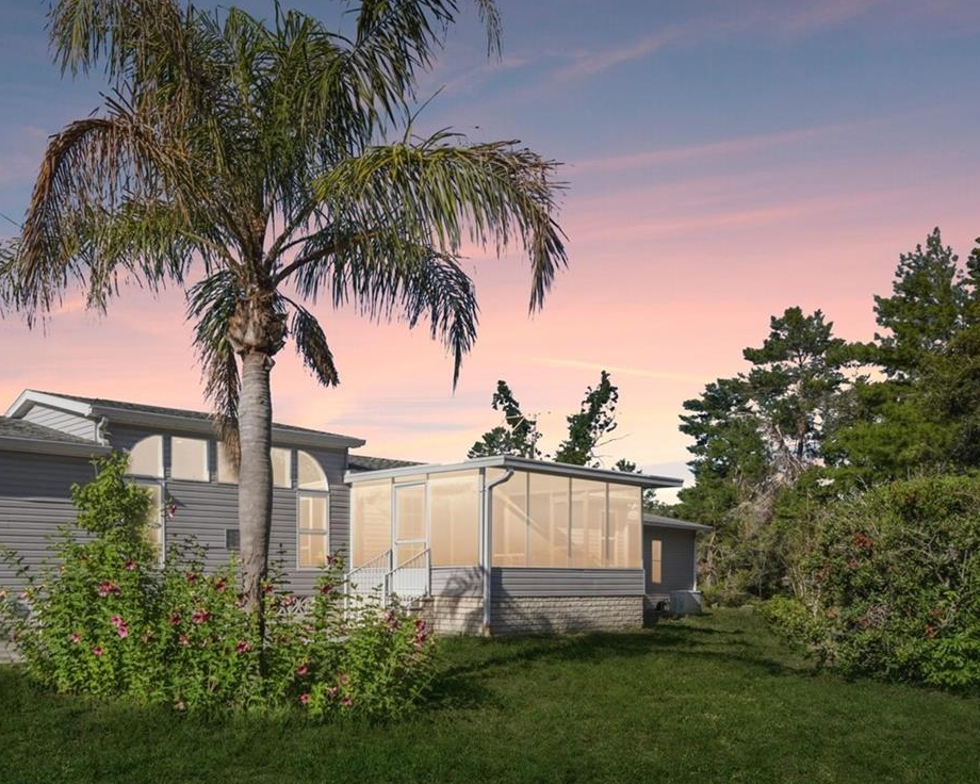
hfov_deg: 56.0
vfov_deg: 46.0
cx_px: 328
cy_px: 556
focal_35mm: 31
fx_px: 899
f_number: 8
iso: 400
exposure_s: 1/1250
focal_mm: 19
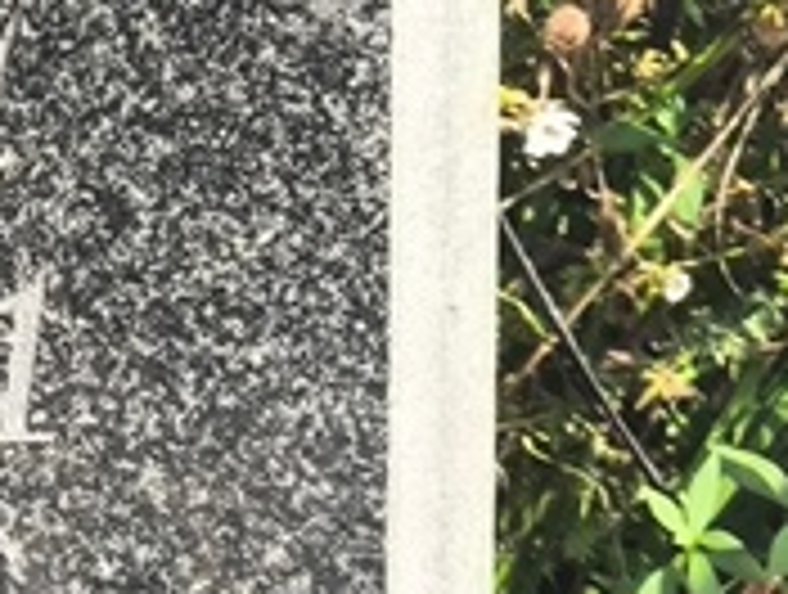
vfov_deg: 6.5
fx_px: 5201
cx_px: -664
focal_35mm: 228
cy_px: 50
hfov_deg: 8.3
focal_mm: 4.71
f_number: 1.7
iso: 50
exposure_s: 1/280
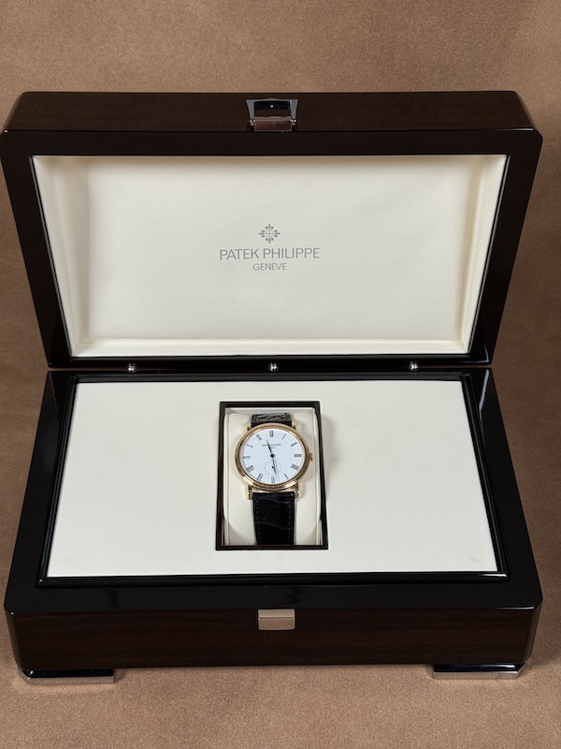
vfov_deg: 39.7
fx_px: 1037
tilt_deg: -36.7
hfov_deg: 30.3
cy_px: 374
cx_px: 280
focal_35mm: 48
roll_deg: -0.4
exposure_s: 1/119
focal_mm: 6.76
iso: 64
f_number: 1.78
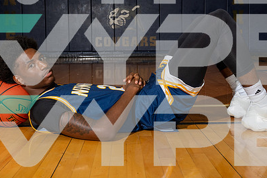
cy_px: 50
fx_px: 379
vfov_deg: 26.3
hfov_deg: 38.8
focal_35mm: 51
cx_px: 143
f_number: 8
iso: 800
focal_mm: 35
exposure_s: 1/250
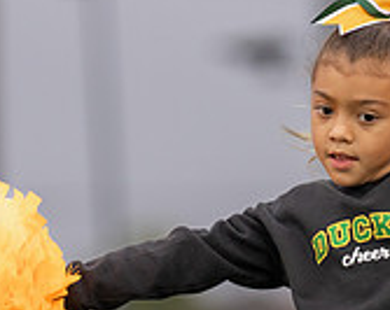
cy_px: 298
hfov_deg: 2.8
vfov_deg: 2.2
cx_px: 290
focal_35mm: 689
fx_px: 7939
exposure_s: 1/1000
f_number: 2.8
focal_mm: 197
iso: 500
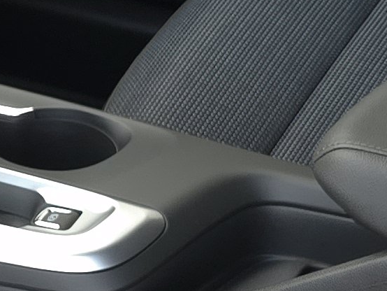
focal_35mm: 166
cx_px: -245
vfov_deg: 8.9
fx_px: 1857
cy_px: 313
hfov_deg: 11.3
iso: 80
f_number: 1.7
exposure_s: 1/60
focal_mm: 6.3
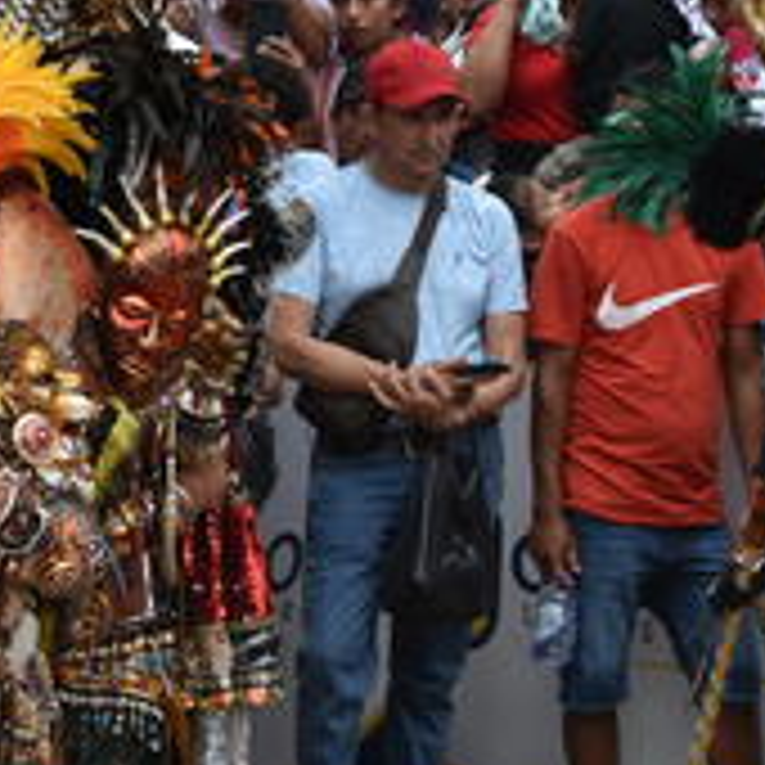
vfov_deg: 4.4
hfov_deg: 4.4
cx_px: 302
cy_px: 351
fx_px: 9857
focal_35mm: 394
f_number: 8
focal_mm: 105
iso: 400
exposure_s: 1/250
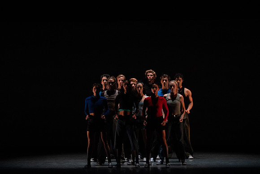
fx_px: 1445
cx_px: 130
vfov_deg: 6.9
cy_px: 87
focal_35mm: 200
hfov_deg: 10.3
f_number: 5
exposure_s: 1/400
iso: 8000
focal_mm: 200
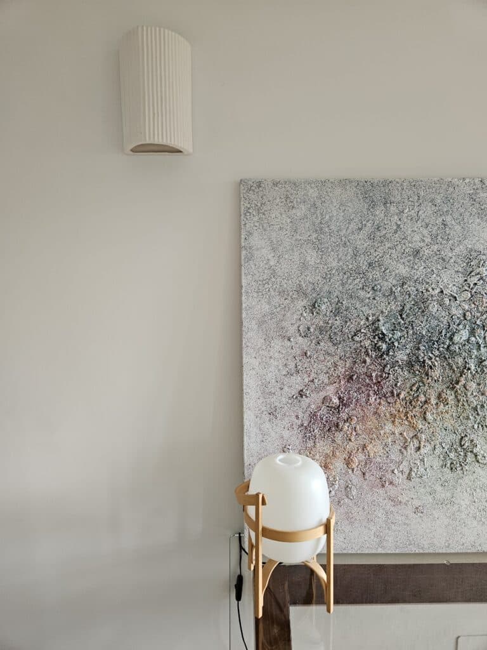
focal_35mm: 23
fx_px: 431
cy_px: 325
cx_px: 244
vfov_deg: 73.9
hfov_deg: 58.9
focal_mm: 5.4
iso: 200
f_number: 1.8
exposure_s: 1/180
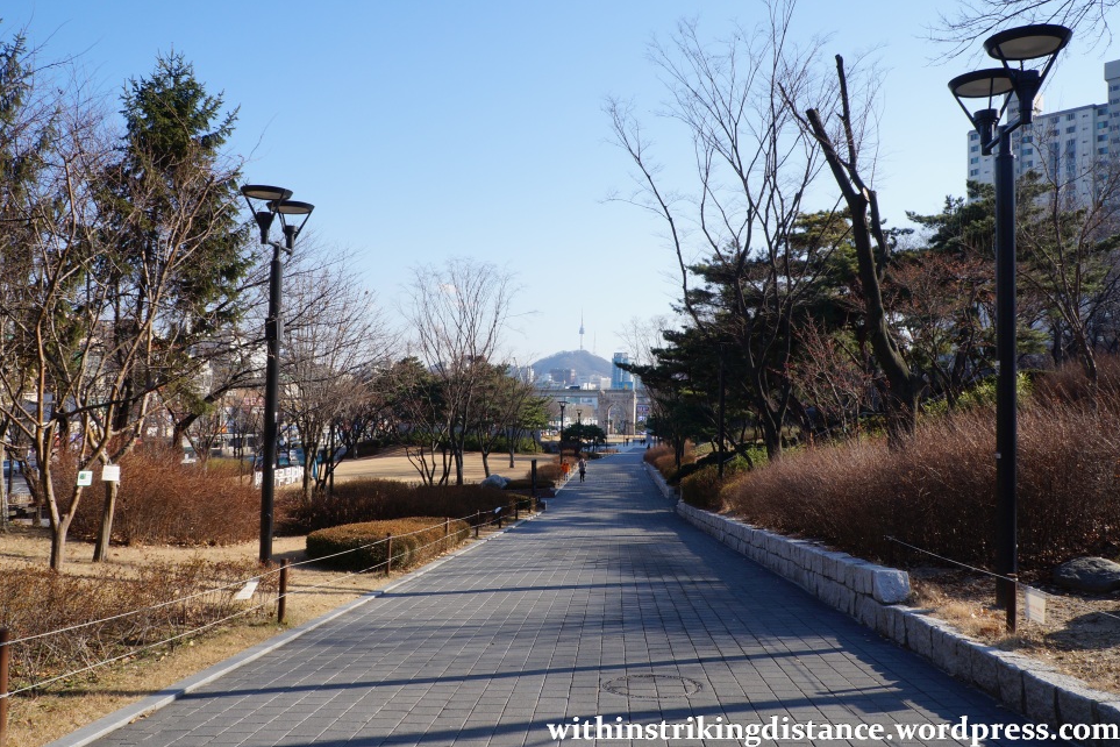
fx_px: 871
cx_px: 562
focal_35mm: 28
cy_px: 372
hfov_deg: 65.5
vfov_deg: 46.4
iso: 200
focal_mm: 18
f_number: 13
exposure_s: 1/160
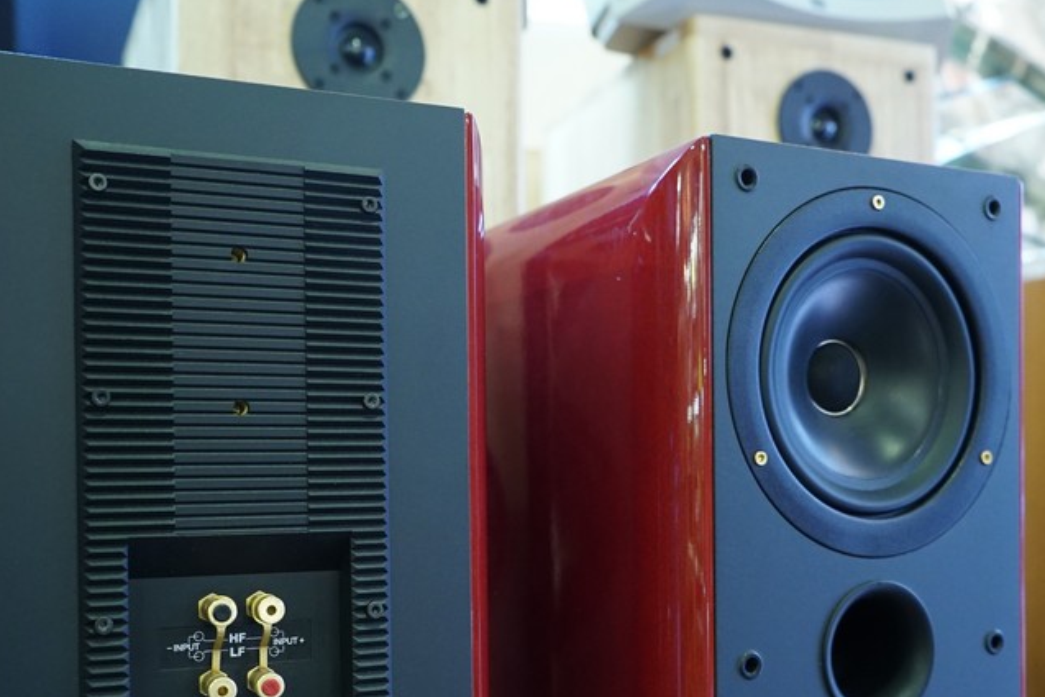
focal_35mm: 41
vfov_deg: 32.3
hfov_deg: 47.4
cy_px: 485
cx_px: 510
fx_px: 1190
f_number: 4
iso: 3200
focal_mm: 29
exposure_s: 1/60
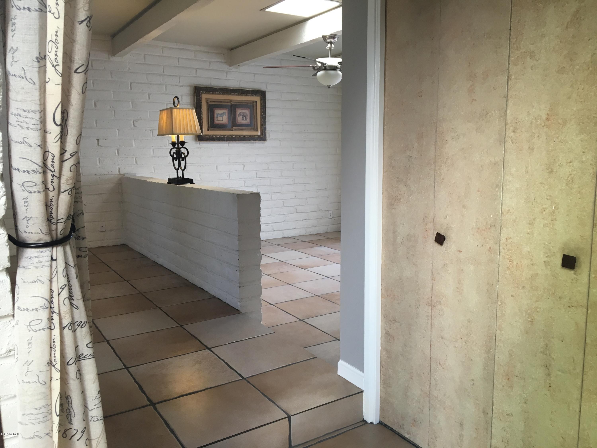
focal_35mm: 29
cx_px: 298
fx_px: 500
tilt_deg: -8.5
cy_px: 224
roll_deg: -0.7
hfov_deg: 61.7
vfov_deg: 48.2
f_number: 2.2
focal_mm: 4.15
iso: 64
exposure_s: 1/30
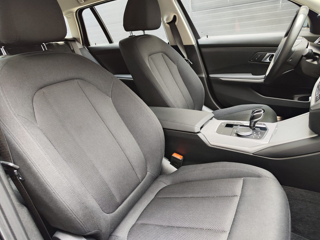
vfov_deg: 56.8
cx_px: 166
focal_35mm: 24
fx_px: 222
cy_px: 116
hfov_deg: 71.6
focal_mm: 7.01
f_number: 1.69
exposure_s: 1/100
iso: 248
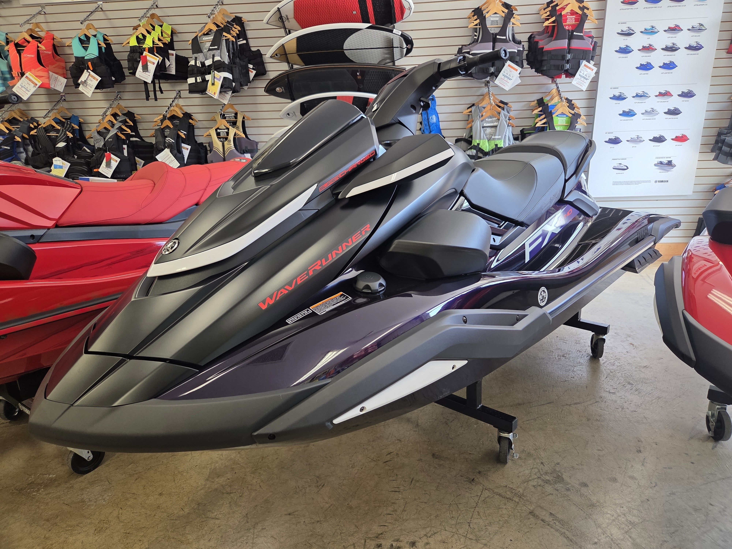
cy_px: 274
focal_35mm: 23
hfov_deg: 73.9
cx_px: 366
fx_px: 486
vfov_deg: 58.9
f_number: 1.8
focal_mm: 5.4
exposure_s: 1/120
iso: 100
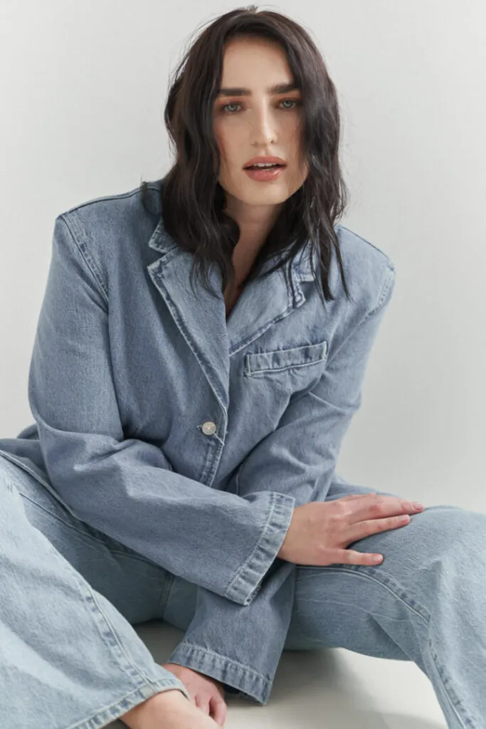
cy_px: 364
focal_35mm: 75
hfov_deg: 18.2
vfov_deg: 27.0
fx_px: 1518
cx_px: 243
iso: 250
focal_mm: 75
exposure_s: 1/160
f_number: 4
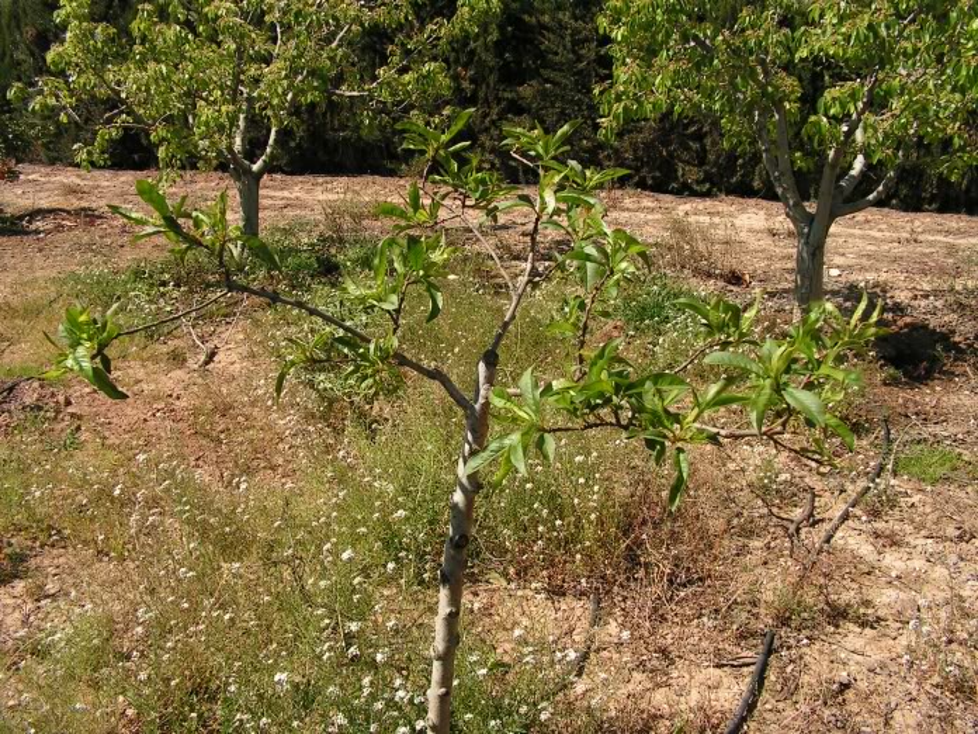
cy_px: 367
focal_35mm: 36
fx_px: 1017
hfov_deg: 51.4
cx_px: 489
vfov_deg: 39.7
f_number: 4.8
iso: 64
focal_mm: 6
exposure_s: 1/400
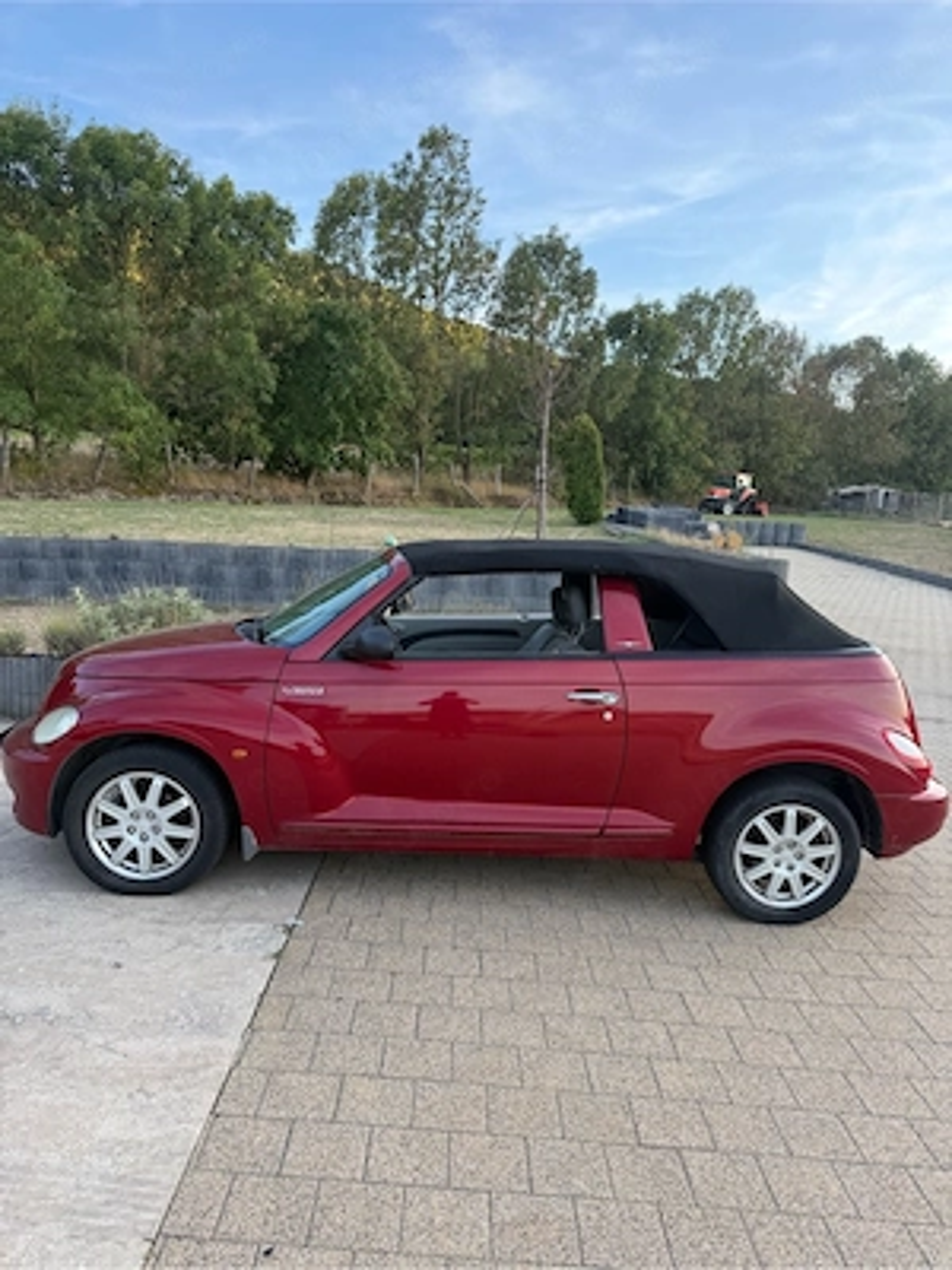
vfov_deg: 71.6
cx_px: 476
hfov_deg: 56.8
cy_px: 635
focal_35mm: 24
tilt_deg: -5.3
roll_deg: -0.7
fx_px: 880
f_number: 1.78
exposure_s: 1/575
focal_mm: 6.76
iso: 100
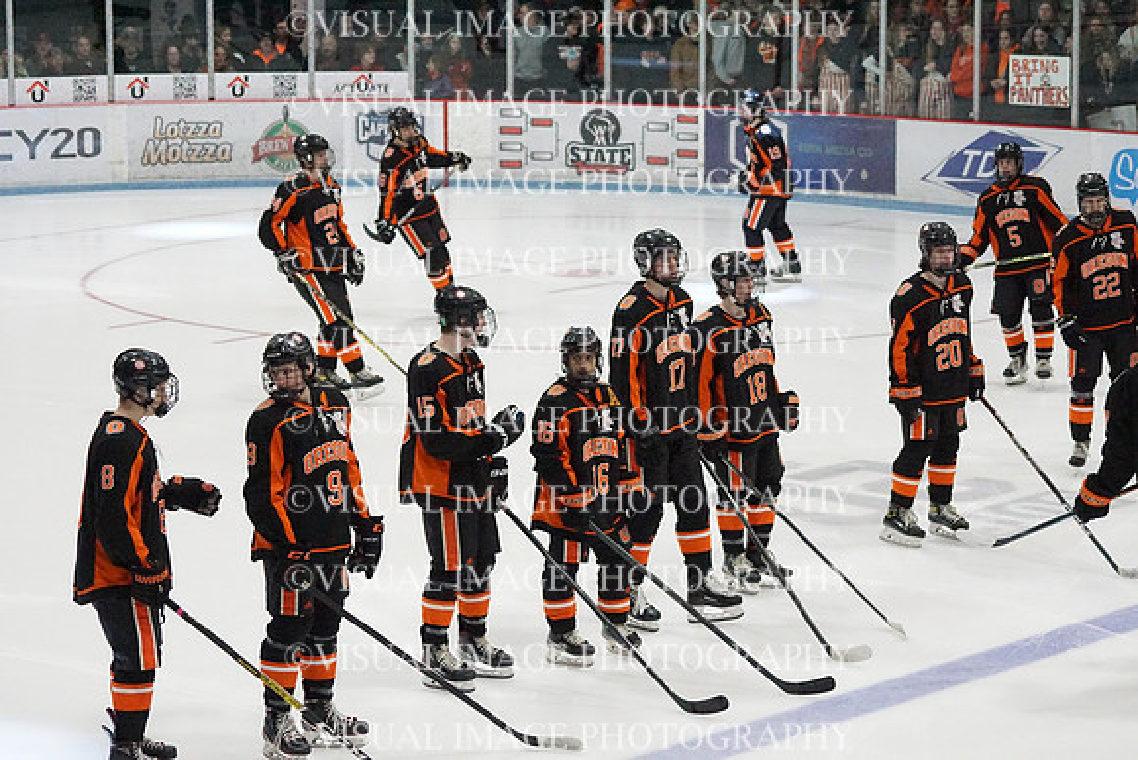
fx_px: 3320
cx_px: 569
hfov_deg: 19.5
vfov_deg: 13.0
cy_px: 380
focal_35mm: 105
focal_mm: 70
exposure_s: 1/800
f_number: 4
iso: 8000
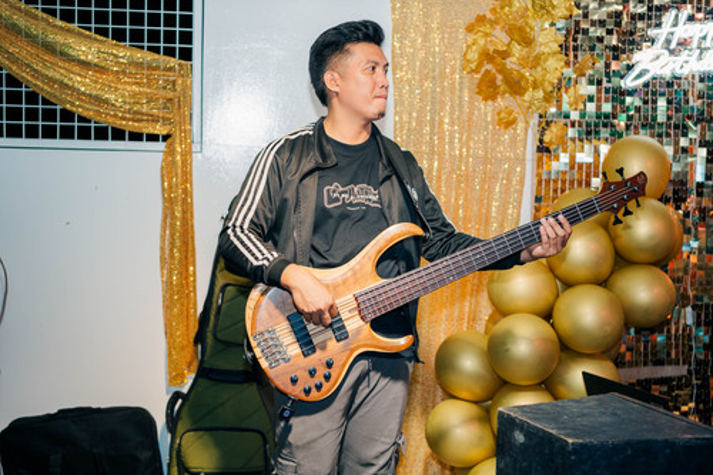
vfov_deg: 27.0
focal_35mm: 50
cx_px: 356
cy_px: 238
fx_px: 990
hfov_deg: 39.6
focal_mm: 50
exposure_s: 1/200
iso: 800
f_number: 2.8
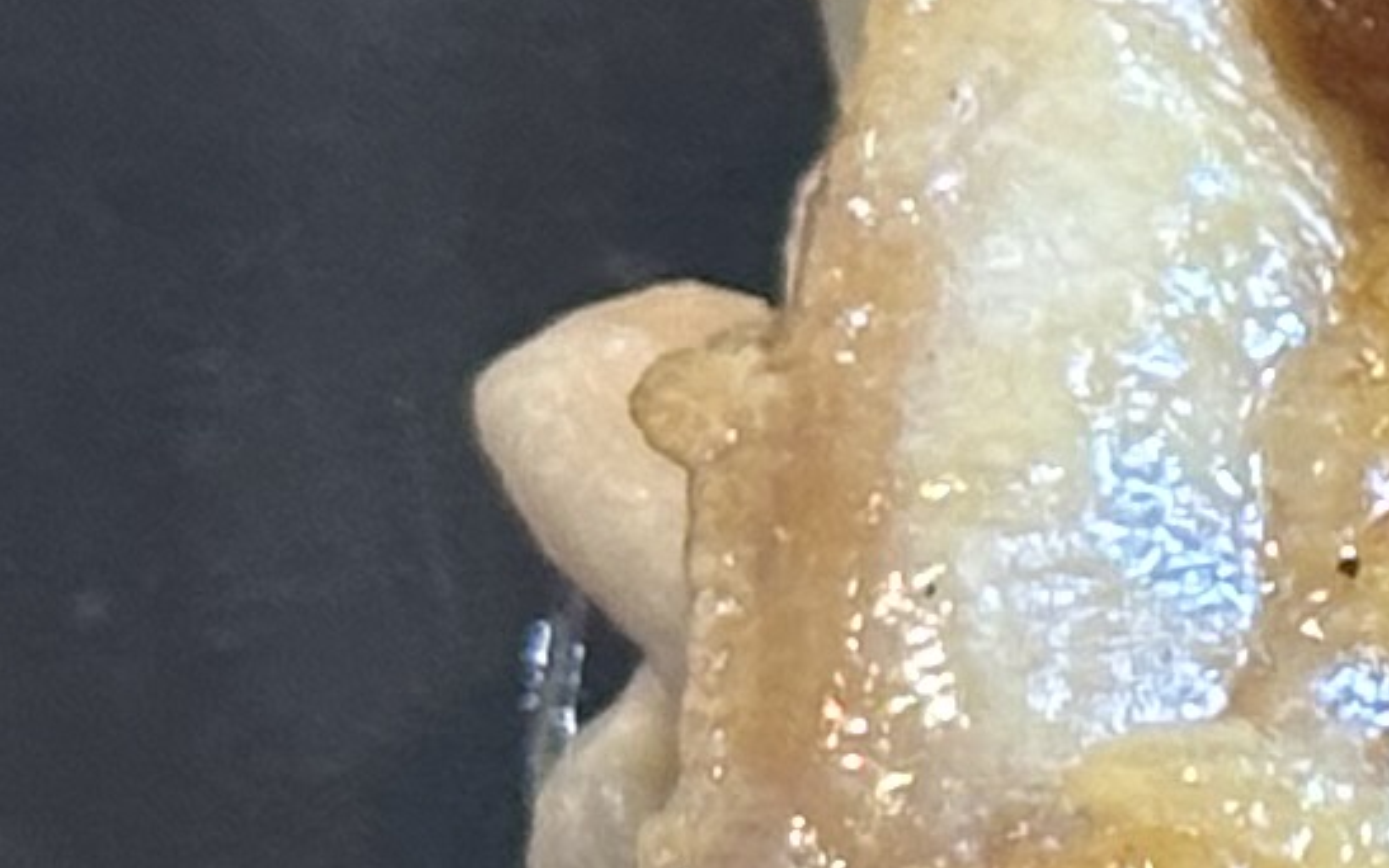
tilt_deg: -50.2
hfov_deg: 5.5
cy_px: 368
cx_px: 2981
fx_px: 14197
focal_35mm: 375
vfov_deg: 3.5
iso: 250
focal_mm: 6.86
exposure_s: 1/40
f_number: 1.78
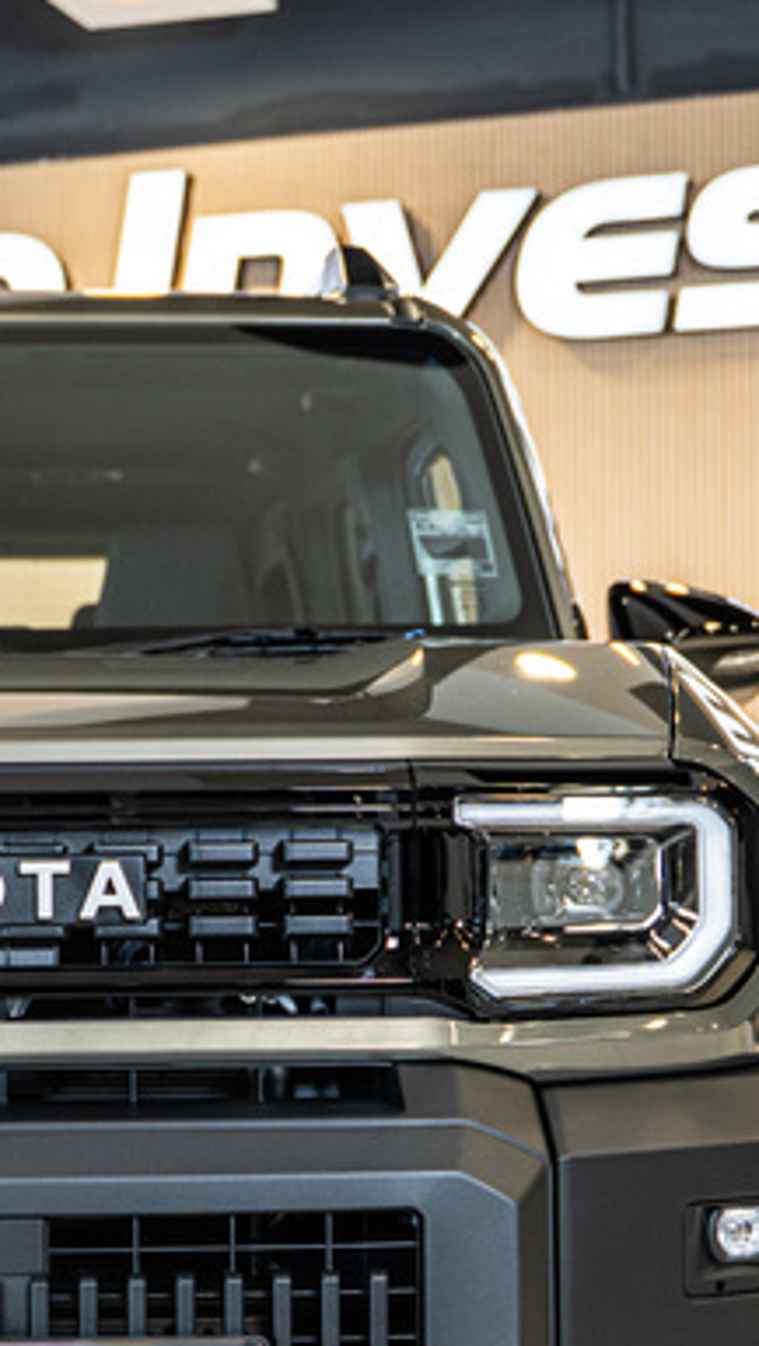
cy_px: 1024
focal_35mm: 103
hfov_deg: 11.6
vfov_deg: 20.6
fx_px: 3680
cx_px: -44
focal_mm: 37
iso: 640
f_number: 2.8
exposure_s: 1/125
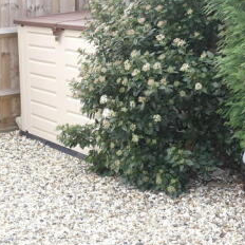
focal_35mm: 72
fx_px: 577
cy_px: 83
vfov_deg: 23.9
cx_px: 106
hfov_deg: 24.0
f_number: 3.5
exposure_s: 1/40
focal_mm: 20
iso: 200
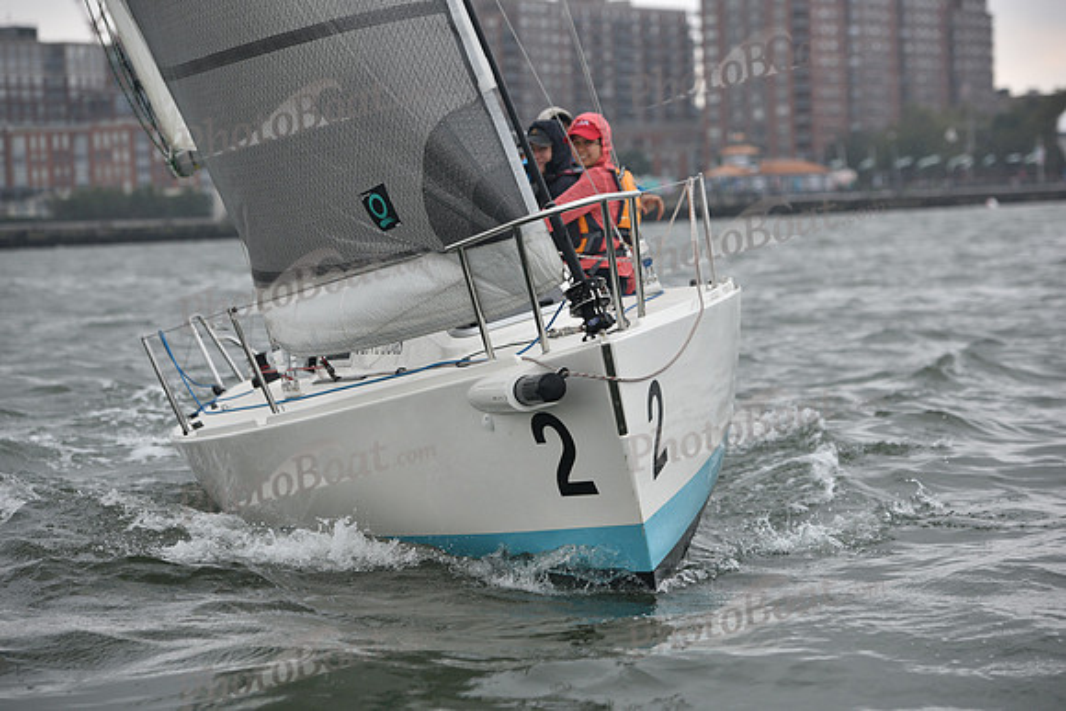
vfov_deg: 11.8
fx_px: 3436
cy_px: 356
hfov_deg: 17.6
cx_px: 533
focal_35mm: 116
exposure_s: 1/800
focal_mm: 116
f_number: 4
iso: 320
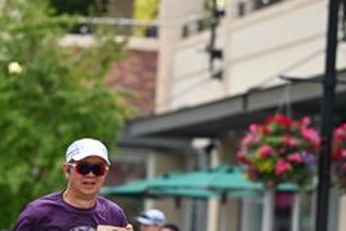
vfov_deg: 5.1
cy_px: 210
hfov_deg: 7.6
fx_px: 2587
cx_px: 120
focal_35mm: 269
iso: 640
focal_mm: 115
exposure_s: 1/2500
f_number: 2.8
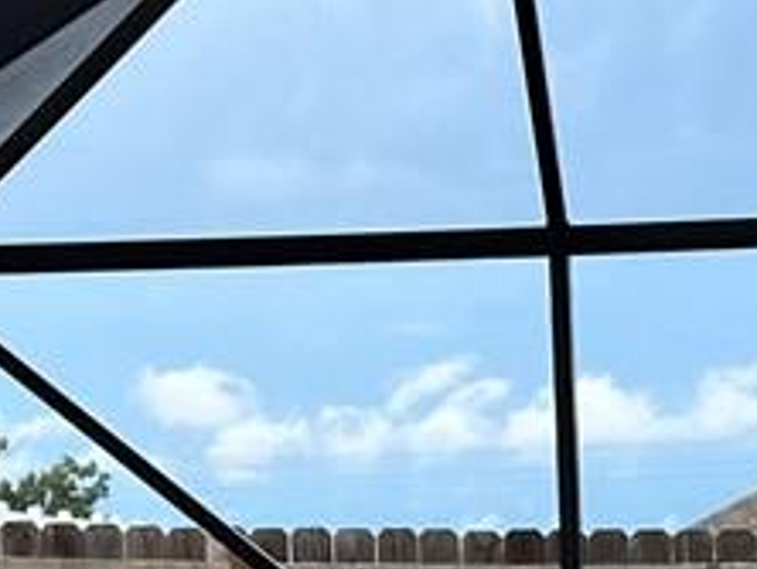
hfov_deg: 10.5
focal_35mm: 187
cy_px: 1387
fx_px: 4094
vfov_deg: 7.4
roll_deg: +2.4
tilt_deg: -10.0
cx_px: 692
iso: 50
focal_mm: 5.7
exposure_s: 1/1468
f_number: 1.5
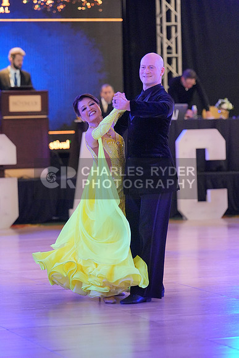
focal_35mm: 142
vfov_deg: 14.4
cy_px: 179
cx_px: 120
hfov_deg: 9.7
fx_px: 1413
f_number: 2
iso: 5000
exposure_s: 1/500
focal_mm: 95
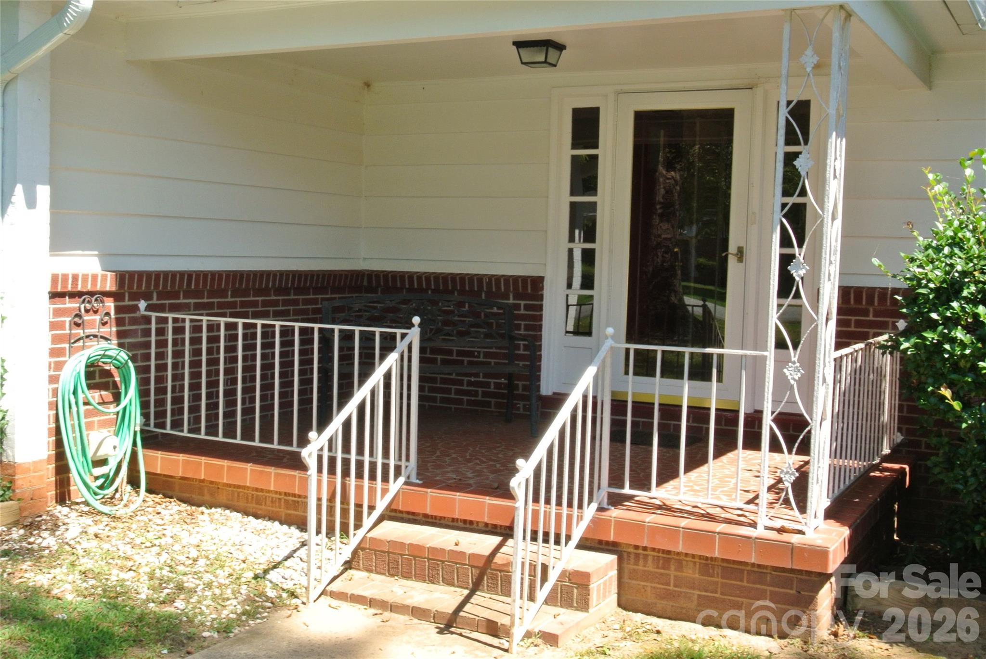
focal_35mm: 42
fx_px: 1151
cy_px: 330
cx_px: 493
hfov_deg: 46.4
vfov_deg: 32.0
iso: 400
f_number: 16
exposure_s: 1/60
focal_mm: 15.7
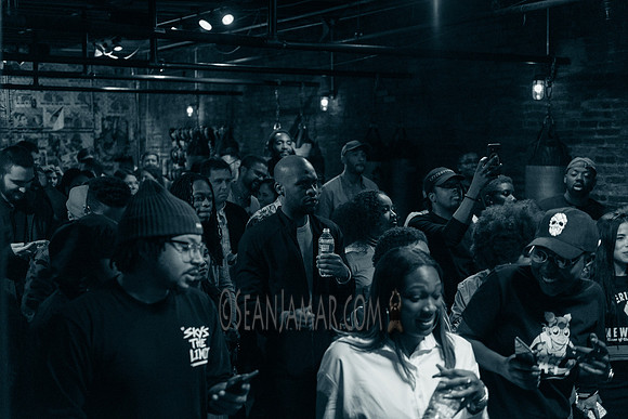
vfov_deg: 30.5
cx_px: 314
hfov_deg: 44.5
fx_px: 768
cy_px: 210
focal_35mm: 44
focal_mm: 44
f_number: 2.8
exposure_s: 1/250
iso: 4000
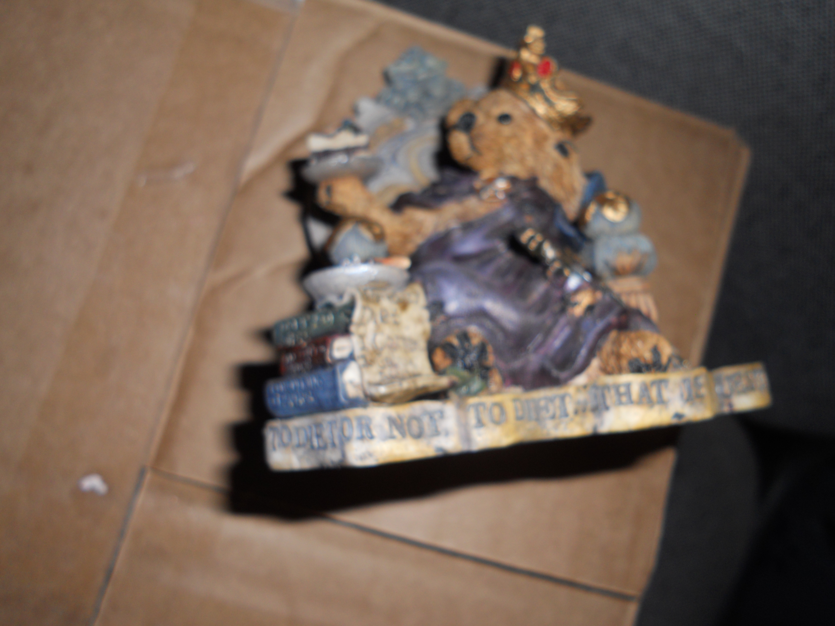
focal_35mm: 32
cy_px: 313
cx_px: 418
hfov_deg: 56.8
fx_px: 772
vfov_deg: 44.2
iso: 80
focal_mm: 5.8
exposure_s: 1/25
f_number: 8.8
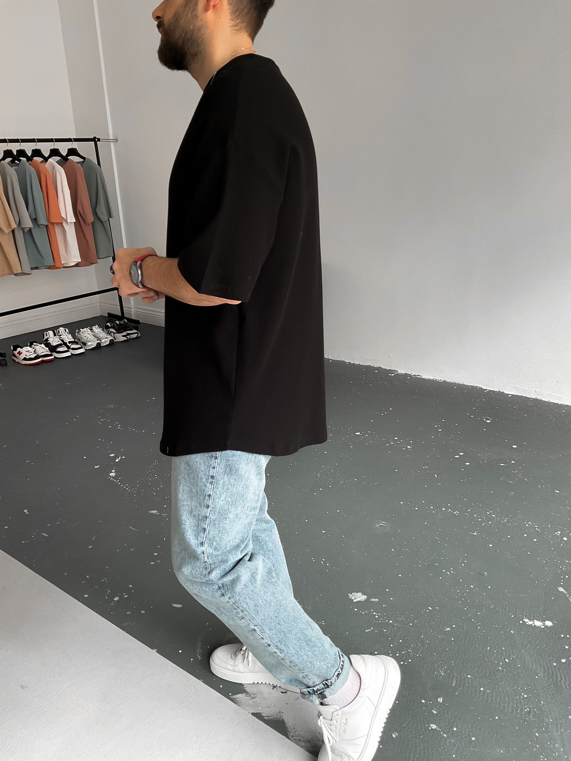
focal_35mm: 29
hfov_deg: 48.2
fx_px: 638
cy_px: 380
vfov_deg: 61.7
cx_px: 286
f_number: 1.8
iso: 125
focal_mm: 3
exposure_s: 1/60
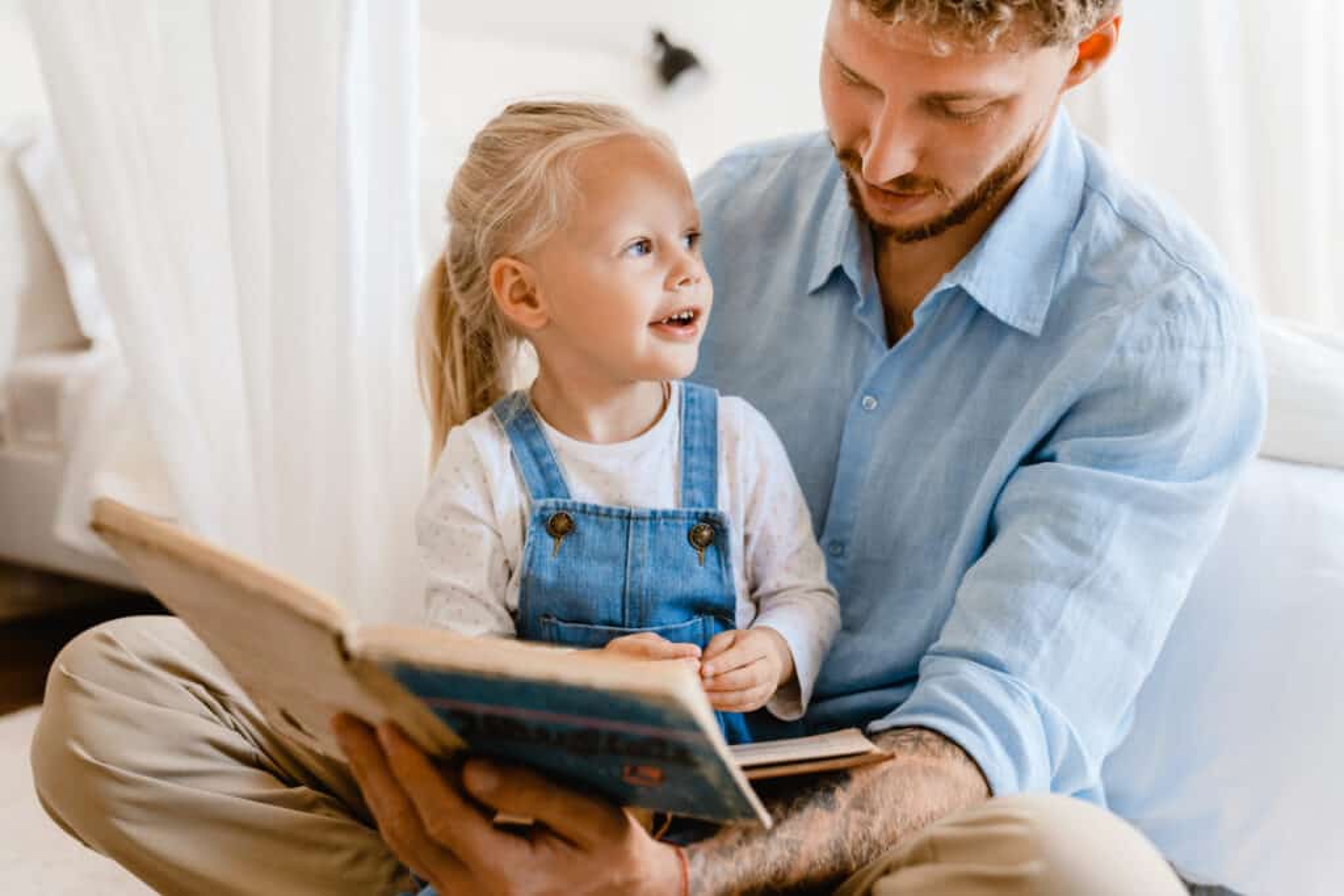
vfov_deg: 29.9
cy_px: 448
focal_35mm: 45
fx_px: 1680
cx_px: 672
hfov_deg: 43.6
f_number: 2.8
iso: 1000
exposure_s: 1/125
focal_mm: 45
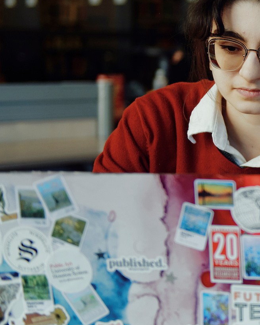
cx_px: 432
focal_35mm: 121
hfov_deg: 12.0
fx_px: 1164
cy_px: 93
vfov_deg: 15.8
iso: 400
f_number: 2.8
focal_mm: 44
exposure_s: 1/500
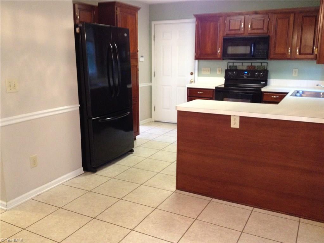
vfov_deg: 40.7
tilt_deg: -13.5
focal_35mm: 35
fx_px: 328
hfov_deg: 52.6
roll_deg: +0.8
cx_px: 162
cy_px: 122
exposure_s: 1/20
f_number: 2.4
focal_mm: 4.28
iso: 320
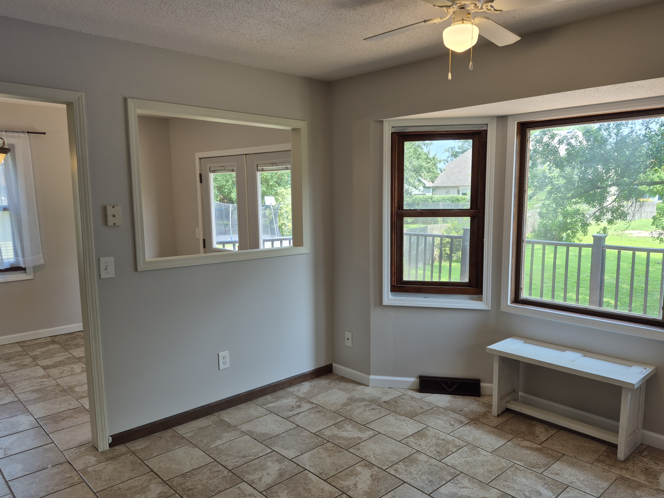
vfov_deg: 54.8
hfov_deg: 69.3
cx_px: 349
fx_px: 480
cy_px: 265
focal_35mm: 25
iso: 32
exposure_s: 1/120
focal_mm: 5.4
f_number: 1.8
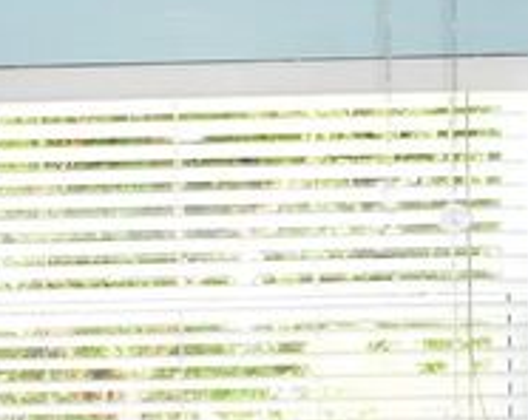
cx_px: 165
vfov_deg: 13.4
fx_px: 1741
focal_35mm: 112
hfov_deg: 17.2
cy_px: 482
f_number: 3.8
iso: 220
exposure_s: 1/60
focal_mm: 23
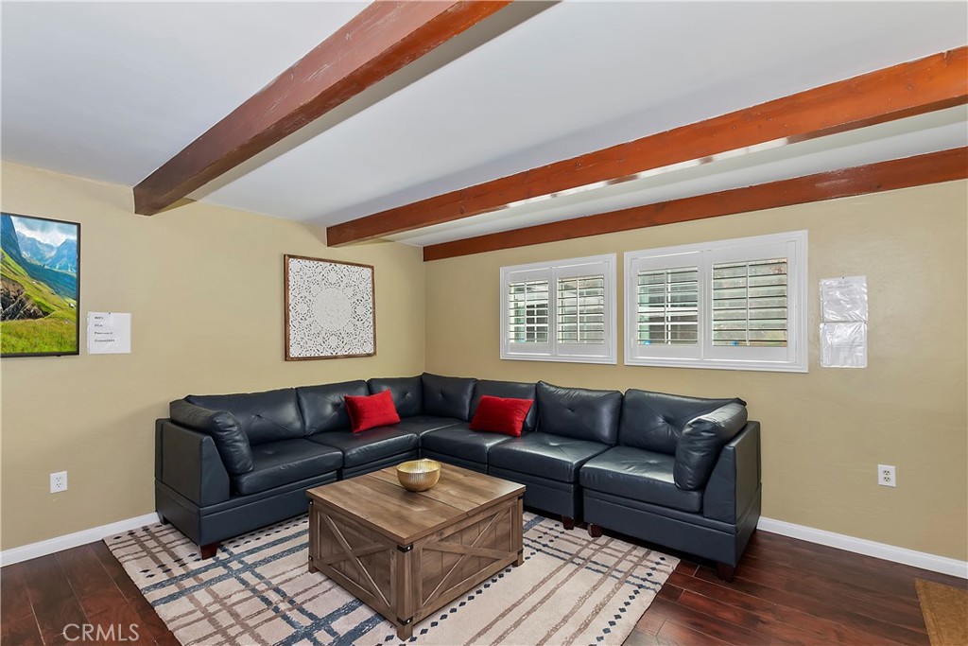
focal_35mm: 15
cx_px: 484
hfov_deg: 100.4
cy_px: 323
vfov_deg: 77.3
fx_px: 403
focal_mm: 10
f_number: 8
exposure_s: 1/30
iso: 400
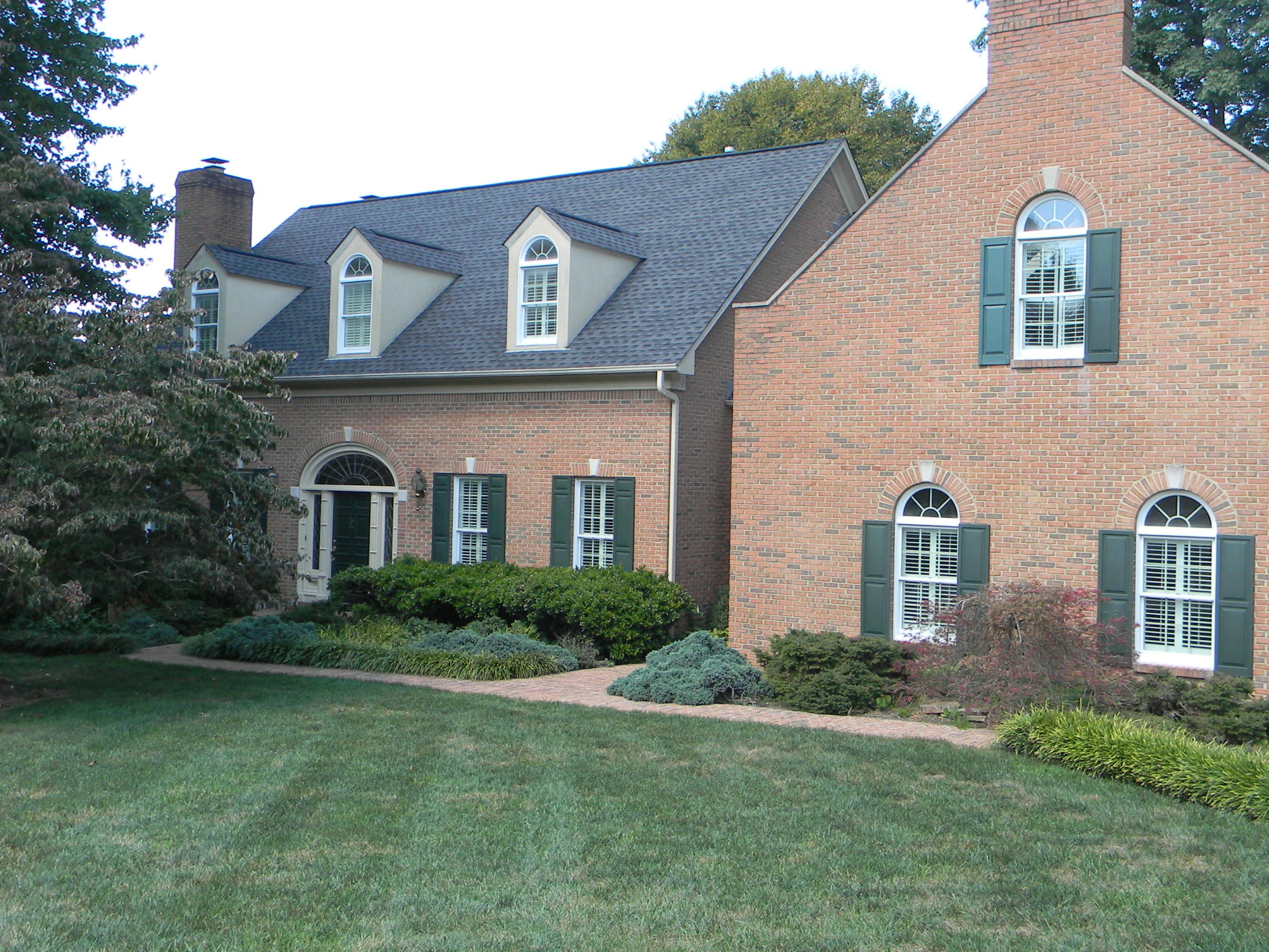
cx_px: 673
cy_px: 470
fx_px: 1393
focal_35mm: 38
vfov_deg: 37.7
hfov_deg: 49.0
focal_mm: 5
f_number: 3.5
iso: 80
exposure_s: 1/140
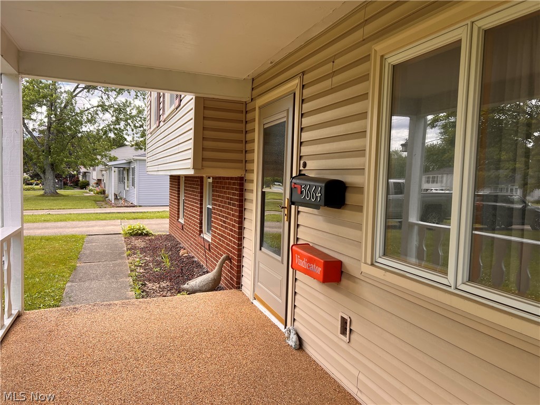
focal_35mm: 26
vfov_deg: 53.1
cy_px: 202
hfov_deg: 67.3
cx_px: 270
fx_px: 406
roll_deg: -1.2
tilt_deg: -3.3
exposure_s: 1/840
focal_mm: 5.7
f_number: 1.5
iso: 50
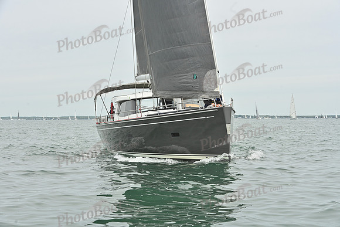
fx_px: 661
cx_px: 170
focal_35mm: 70
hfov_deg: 28.8
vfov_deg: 19.5
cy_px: 114
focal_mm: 70
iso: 320
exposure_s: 1/800
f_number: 9
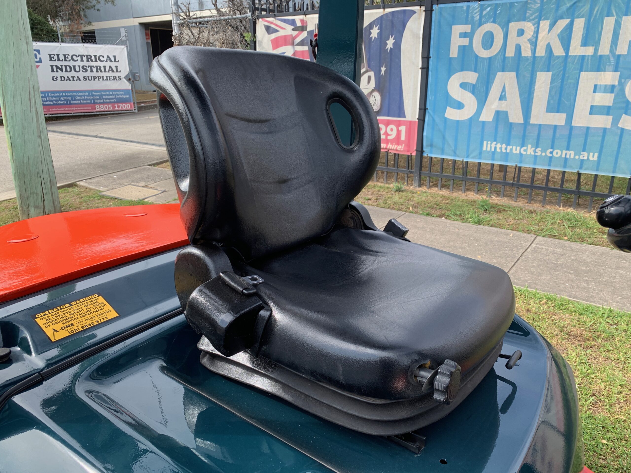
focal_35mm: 26
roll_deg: +0.5
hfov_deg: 67.3
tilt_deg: -20.7
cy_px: 236
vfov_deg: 53.1
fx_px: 474
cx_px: 316
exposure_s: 1/502
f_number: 1.8
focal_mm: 4.25
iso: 25
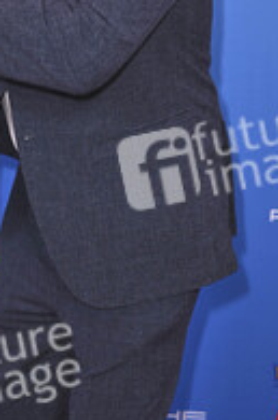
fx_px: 1747
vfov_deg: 13.6
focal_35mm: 150
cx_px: 32
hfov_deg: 9.1
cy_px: 52
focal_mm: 73
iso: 1250
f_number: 6.3
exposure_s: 1/250
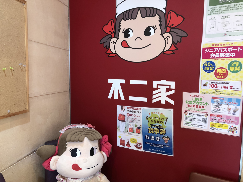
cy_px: 91
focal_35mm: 28
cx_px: 122
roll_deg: -0.1
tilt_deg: -5.0
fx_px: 197
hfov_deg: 63.4
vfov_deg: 49.7
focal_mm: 3.99
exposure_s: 1/17
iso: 40
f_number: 1.8
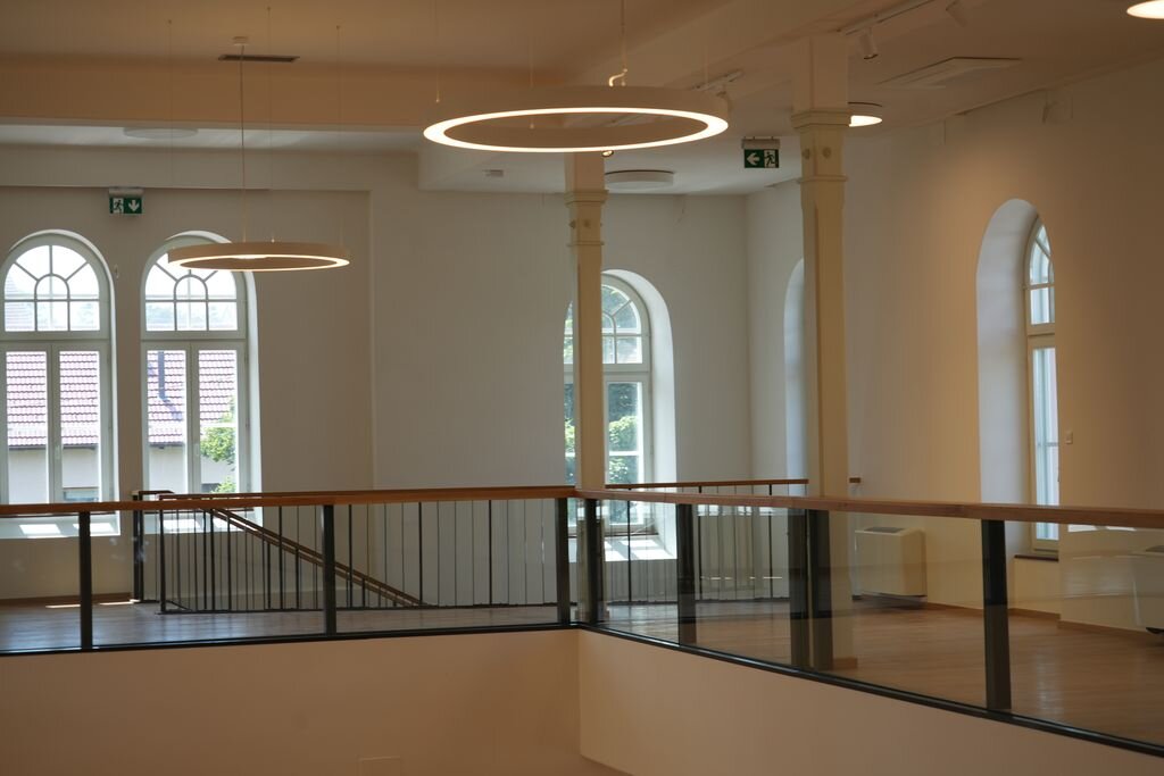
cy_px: 388
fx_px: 2231
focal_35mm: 69
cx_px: 582
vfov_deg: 19.7
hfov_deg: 29.2
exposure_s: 1/80
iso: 125
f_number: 5
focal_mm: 69
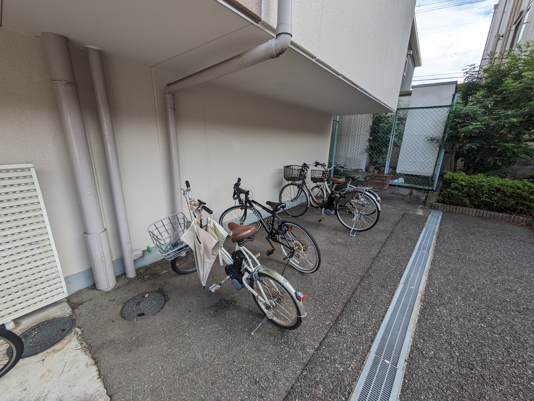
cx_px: 267
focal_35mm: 14
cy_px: 200
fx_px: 216
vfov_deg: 85.7
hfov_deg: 102.0
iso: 47
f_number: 2.2
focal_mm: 1.83
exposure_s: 1/1046
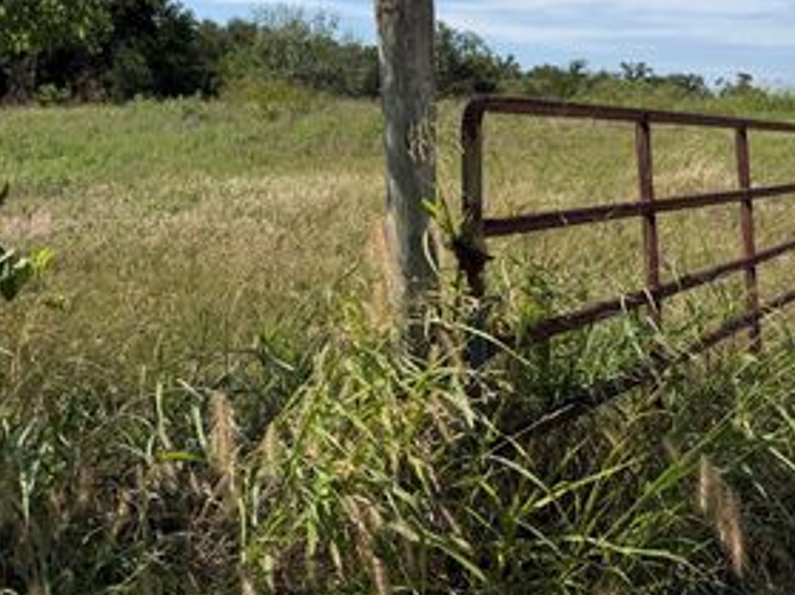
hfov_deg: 43.8
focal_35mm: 43
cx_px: 368
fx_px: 987
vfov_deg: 32.4
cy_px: 98
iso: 80
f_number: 1.78
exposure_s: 1/6173
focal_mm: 6.76
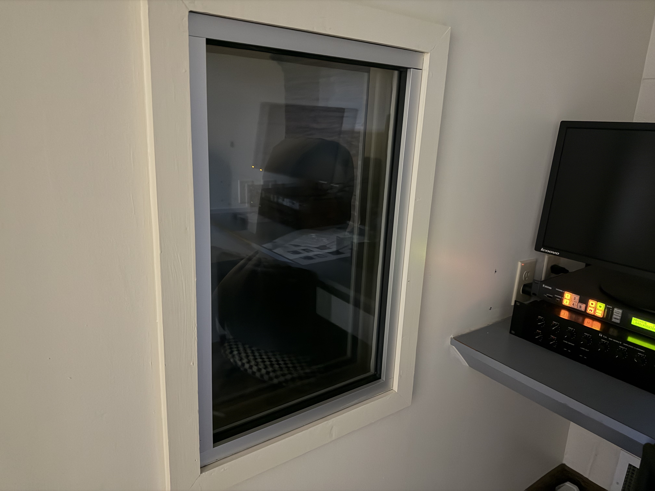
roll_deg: -3.3
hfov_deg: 71.6
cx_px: 328
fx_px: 454
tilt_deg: -15.5
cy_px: 246
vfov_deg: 56.8
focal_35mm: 24
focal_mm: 6.76
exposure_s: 1/20
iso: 1600
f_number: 1.78
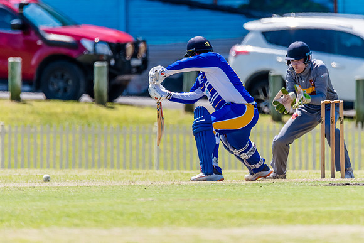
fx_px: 8619
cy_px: 104
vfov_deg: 1.6
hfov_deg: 2.4
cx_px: 194
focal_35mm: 852
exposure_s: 1/2000
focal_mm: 600
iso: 640
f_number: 6.3
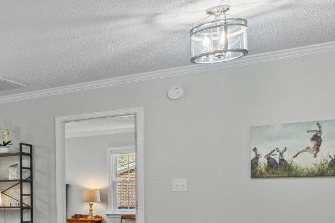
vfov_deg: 26.6
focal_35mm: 49
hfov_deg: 29.0
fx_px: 456
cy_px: 199
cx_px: -143
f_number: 9
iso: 400
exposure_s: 1/3
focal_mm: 14
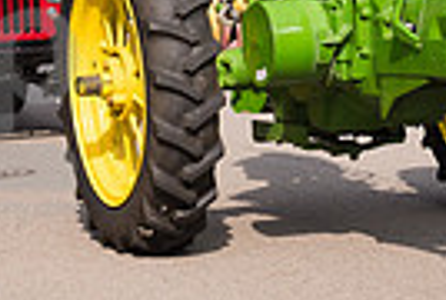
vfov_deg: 8.4
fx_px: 2036
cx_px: -23
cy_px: 102
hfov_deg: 12.3
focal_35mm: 164
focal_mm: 38
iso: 125
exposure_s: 1/500
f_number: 6.3
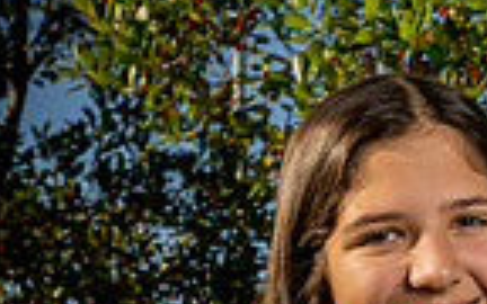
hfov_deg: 12.8
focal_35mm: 162
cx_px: 413
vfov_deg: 7.5
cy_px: 736
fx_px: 2150
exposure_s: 1/250
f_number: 10
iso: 125
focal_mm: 51
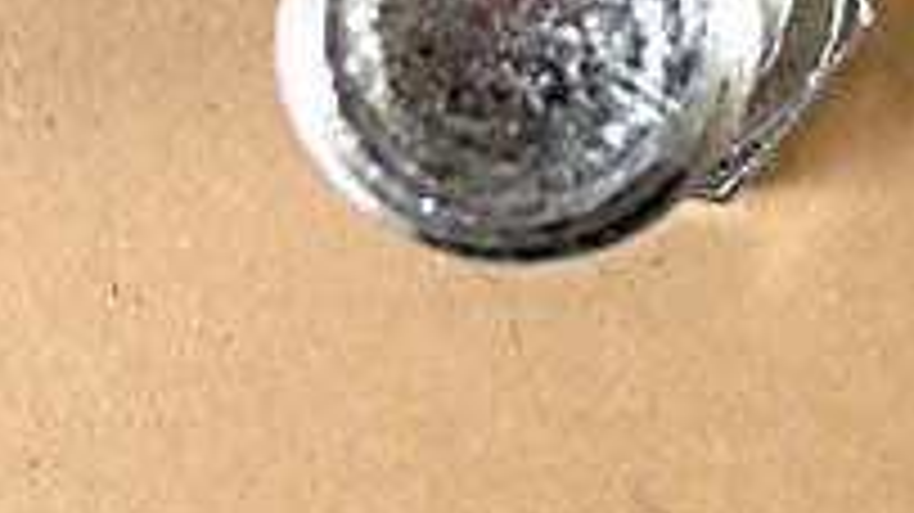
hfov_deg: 12.7
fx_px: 4070
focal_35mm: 168
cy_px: -184
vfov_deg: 7.1
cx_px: 779
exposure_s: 1/50
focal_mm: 8.8
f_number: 4.9
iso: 400
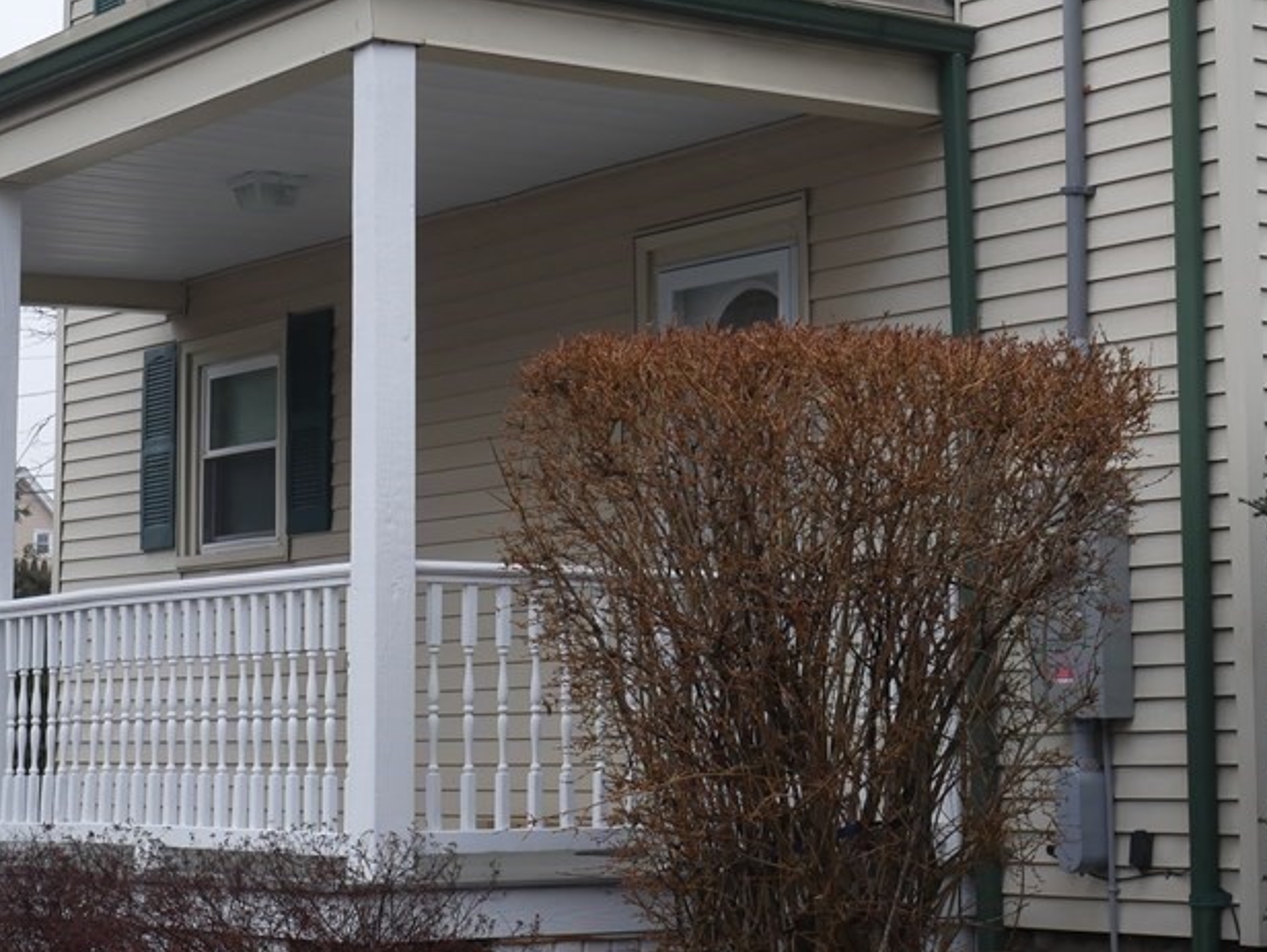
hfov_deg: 23.5
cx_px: 735
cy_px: 315
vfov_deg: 17.8
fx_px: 3040
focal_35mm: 83
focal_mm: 25
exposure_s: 1/60
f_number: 5.3
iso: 640
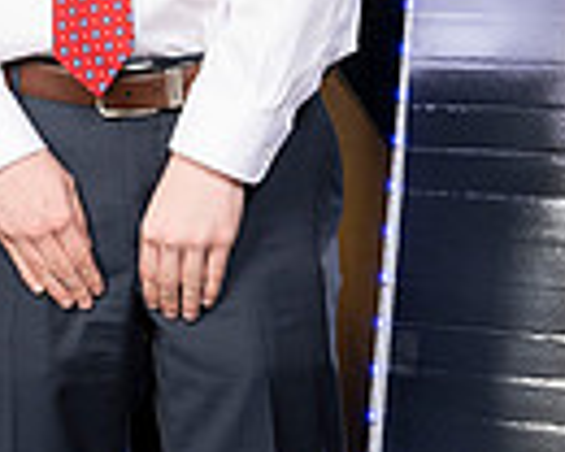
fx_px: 2793
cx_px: -587
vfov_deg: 9.1
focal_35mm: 167
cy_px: -137
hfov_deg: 10.5
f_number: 9
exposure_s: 1/160
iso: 320
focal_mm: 40
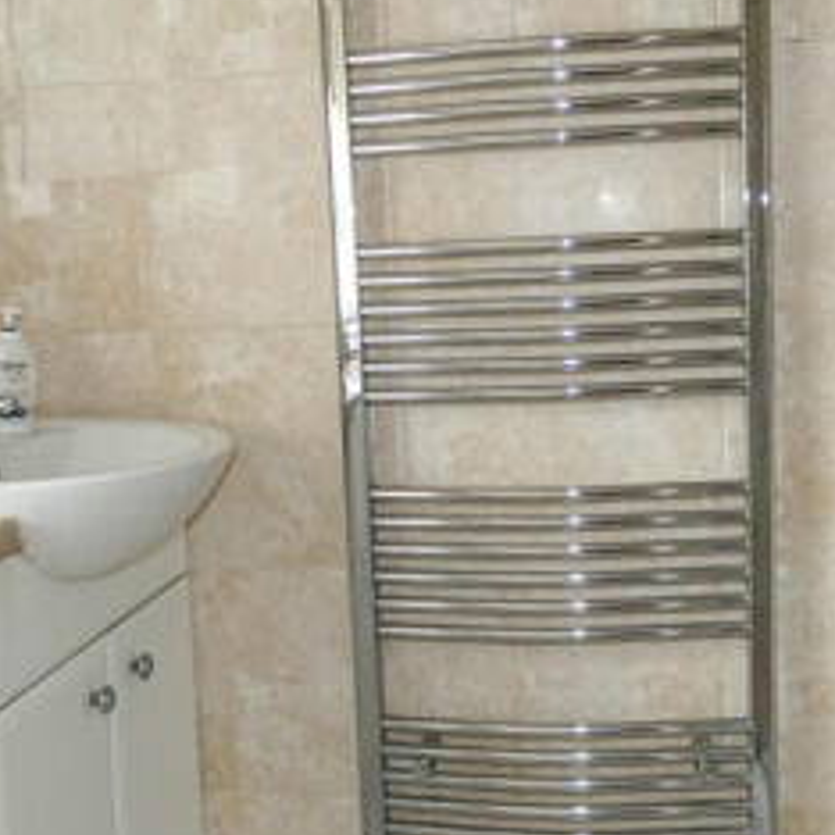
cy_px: 409
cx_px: 462
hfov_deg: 38.3
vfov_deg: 38.3
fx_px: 1201
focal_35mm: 44
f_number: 2.8
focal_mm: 3.6
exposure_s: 1/60
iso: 125
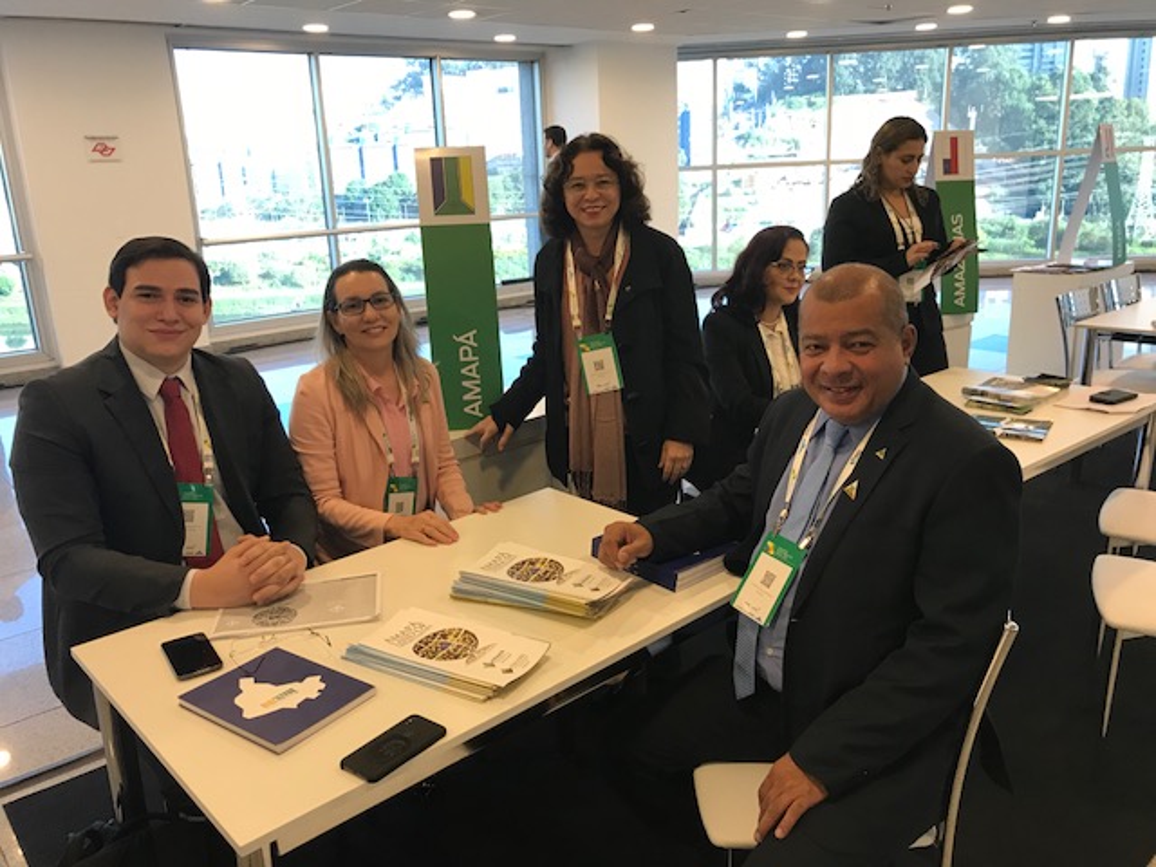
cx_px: 578
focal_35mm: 28
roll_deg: +2.5
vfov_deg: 49.7
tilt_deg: -16.3
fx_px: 935
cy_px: 434
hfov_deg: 63.4
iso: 32
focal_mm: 3.99
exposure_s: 1/30
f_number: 1.8
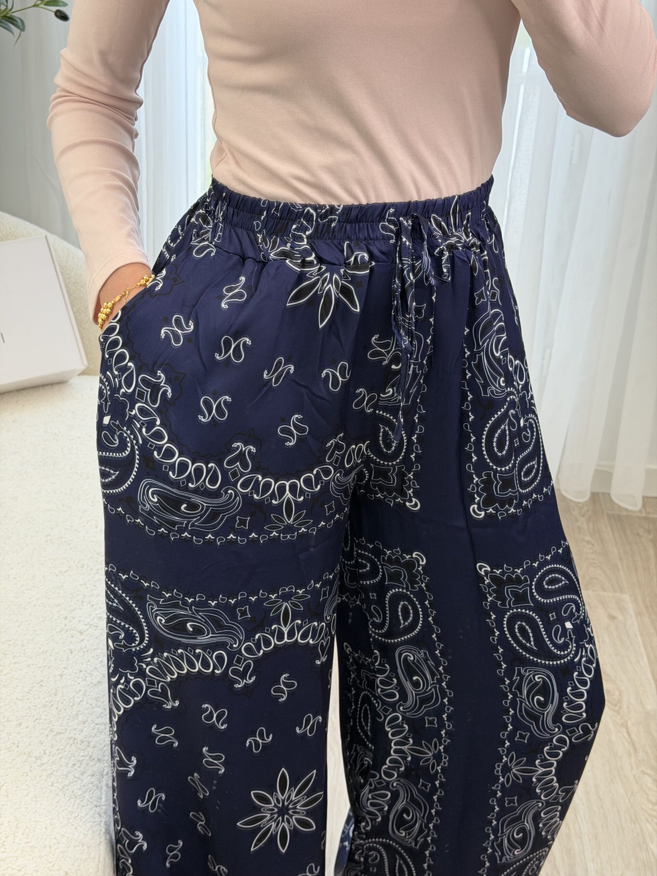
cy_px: 438
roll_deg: -3.1
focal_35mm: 48
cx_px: 328
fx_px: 1215
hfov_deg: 30.3
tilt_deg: -41.1
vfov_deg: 39.7
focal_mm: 6.76
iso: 100
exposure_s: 1/100
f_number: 1.78
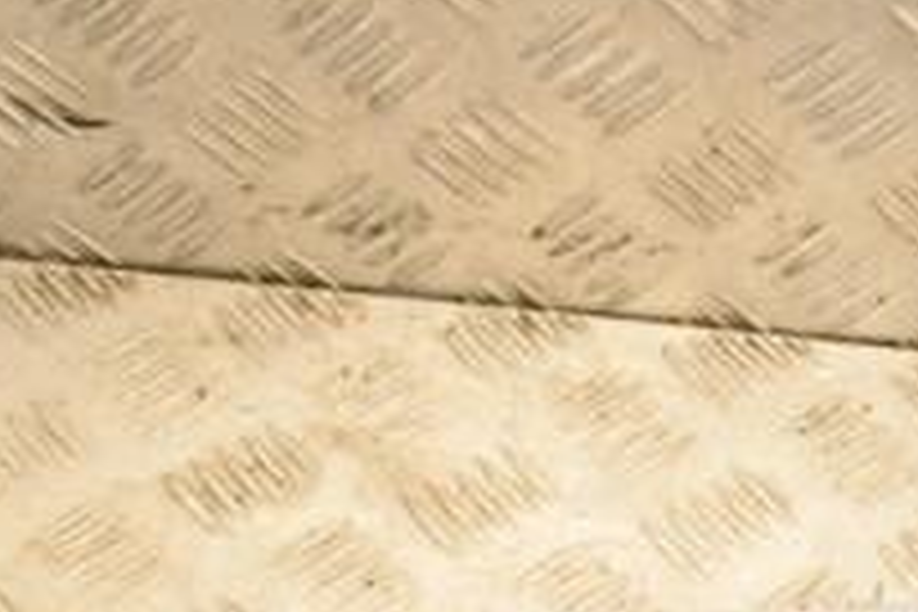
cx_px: 932
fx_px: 2703
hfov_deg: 18.7
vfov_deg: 12.5
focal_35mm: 106
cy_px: 796
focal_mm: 24
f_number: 6.3
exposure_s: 1/200
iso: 800
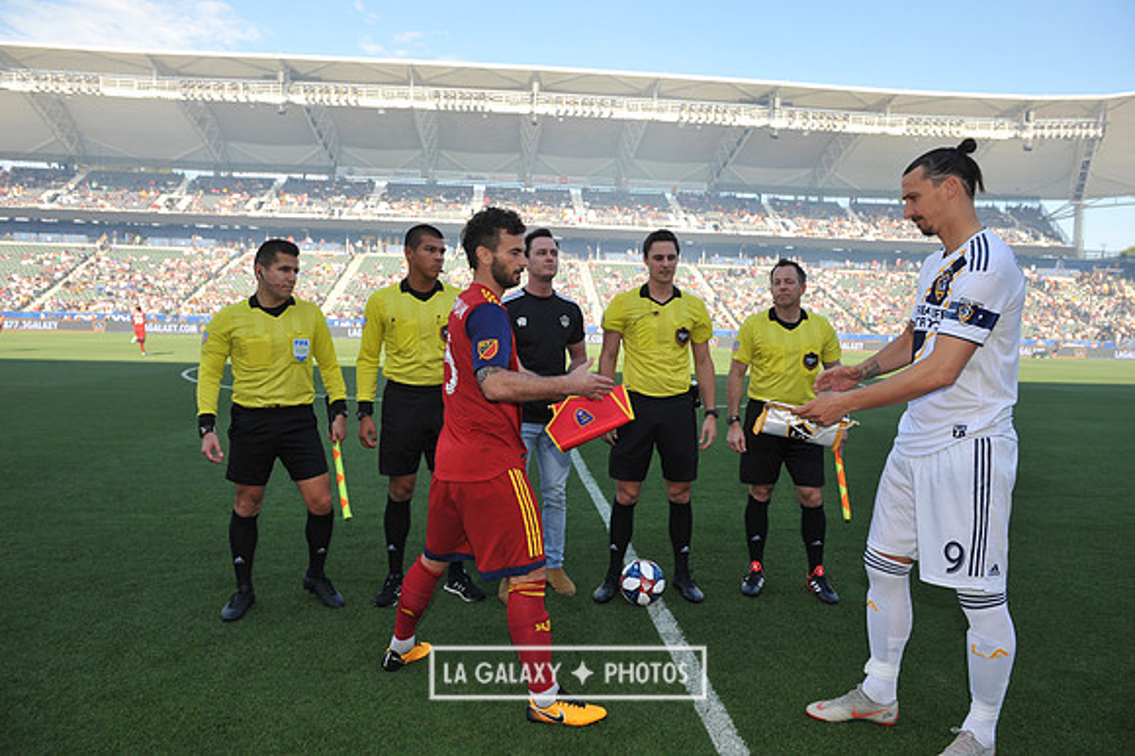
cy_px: 378
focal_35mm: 24
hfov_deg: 73.8
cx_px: 568
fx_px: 756
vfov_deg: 53.1
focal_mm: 24
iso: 250
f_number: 6.3
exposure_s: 1/400
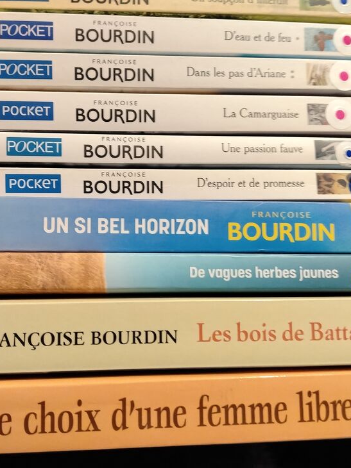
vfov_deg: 50.2
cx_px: 152
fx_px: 501
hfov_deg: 38.6
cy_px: 237
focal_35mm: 37
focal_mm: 4.05
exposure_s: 1/33.3
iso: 1388
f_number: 1.8
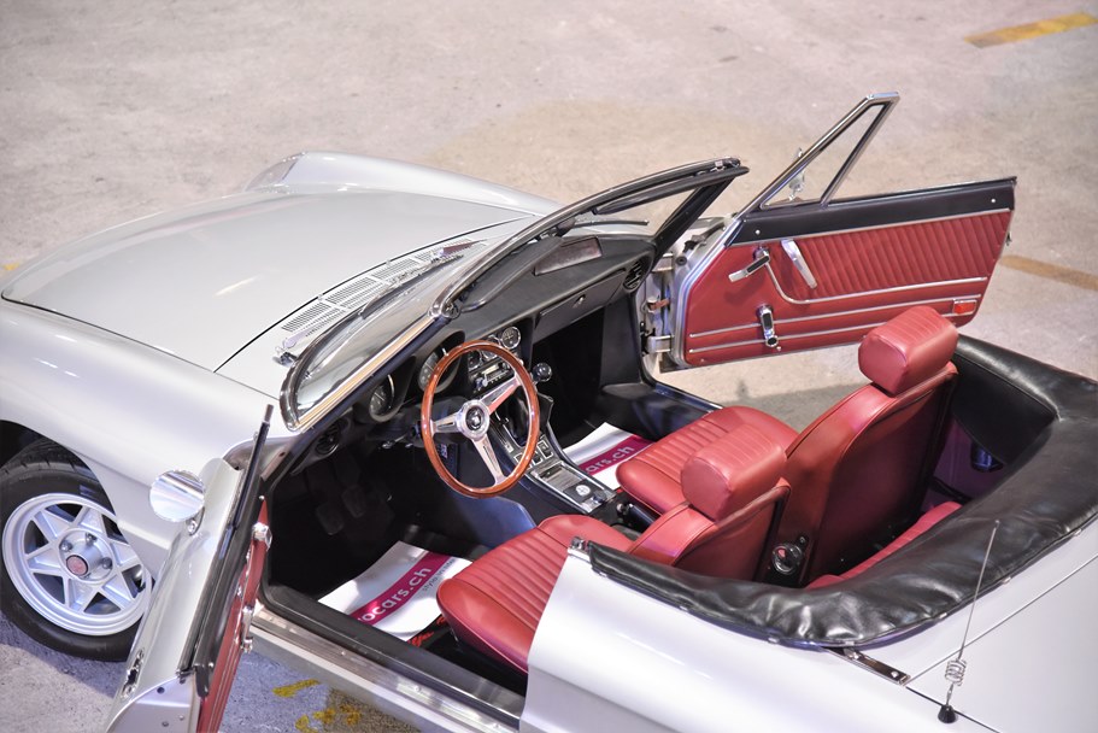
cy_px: 366
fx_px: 2898
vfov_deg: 14.4
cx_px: 549
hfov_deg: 21.5
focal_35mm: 95
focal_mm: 95
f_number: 4
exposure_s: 1/60
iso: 2800
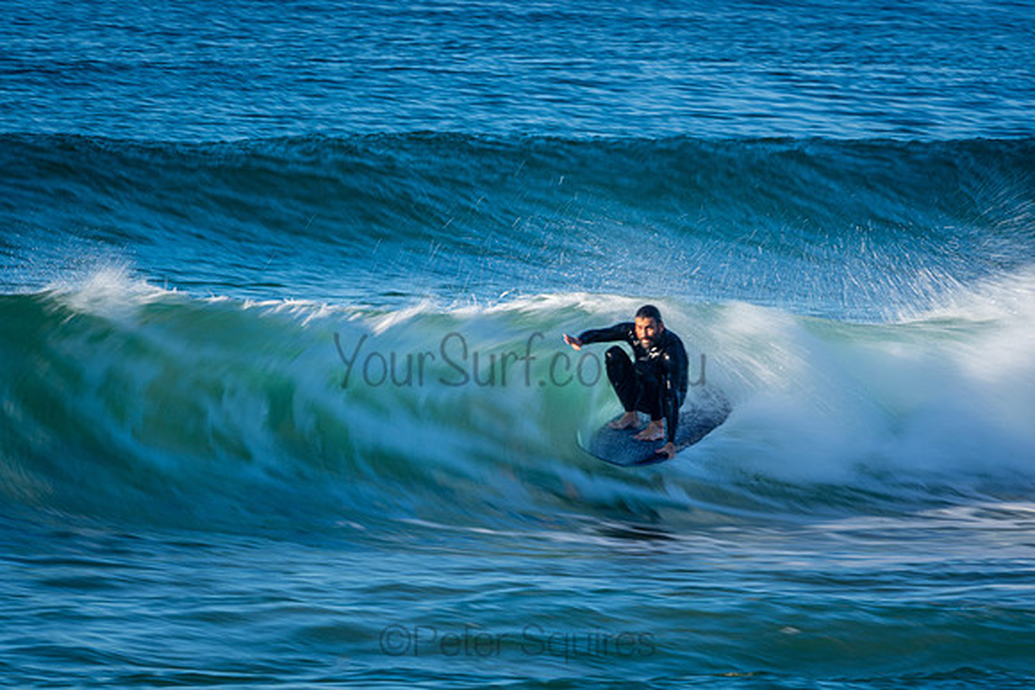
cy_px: 345
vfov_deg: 1.8
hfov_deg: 2.7
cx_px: 518
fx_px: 21567
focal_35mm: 750
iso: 100
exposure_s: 1/20
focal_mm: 500
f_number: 22
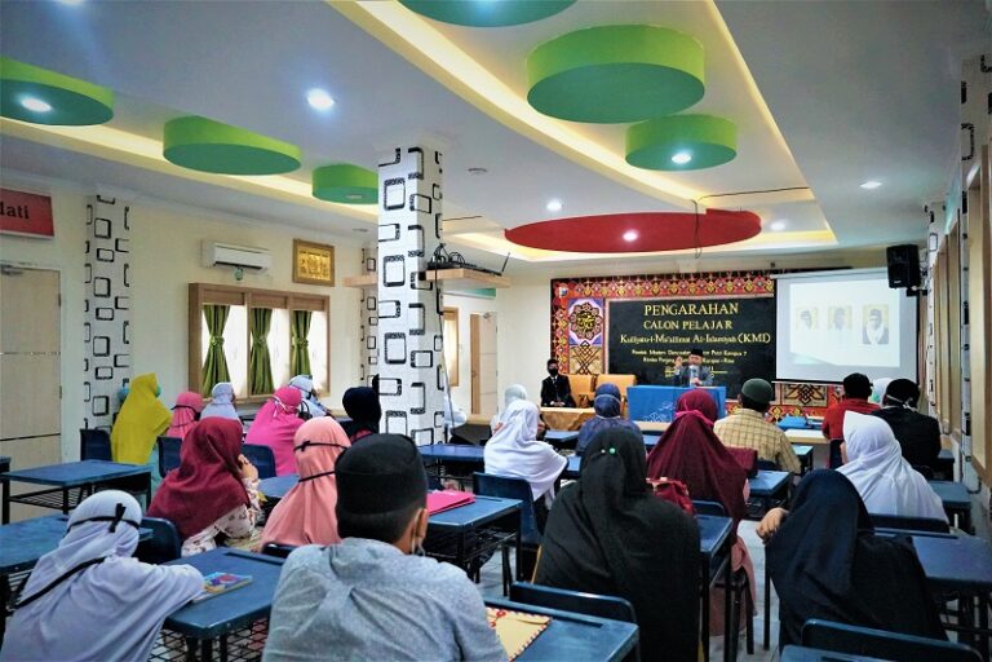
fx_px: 744
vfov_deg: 47.9
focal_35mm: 27
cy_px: 331
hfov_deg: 67.4
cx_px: 496
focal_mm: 18
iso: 4000
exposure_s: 1/160
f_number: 3.5
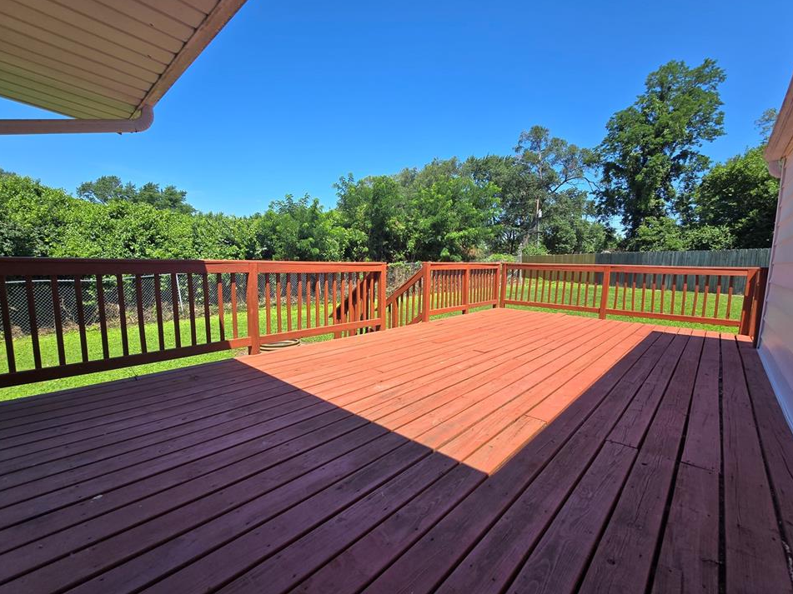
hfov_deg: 102.0
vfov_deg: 85.7
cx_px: 382
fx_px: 321
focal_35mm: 14
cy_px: 302
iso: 50
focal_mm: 2.2
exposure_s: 1/1160
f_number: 2.2
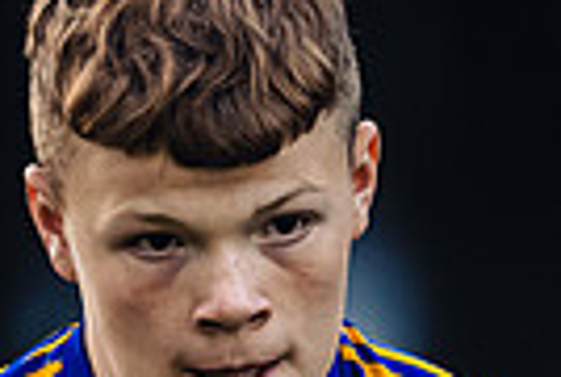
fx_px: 26988
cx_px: 193
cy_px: 614
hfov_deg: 1.2
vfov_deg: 0.8
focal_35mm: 1728
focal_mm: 400
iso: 2500
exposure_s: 1/800
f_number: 2.8
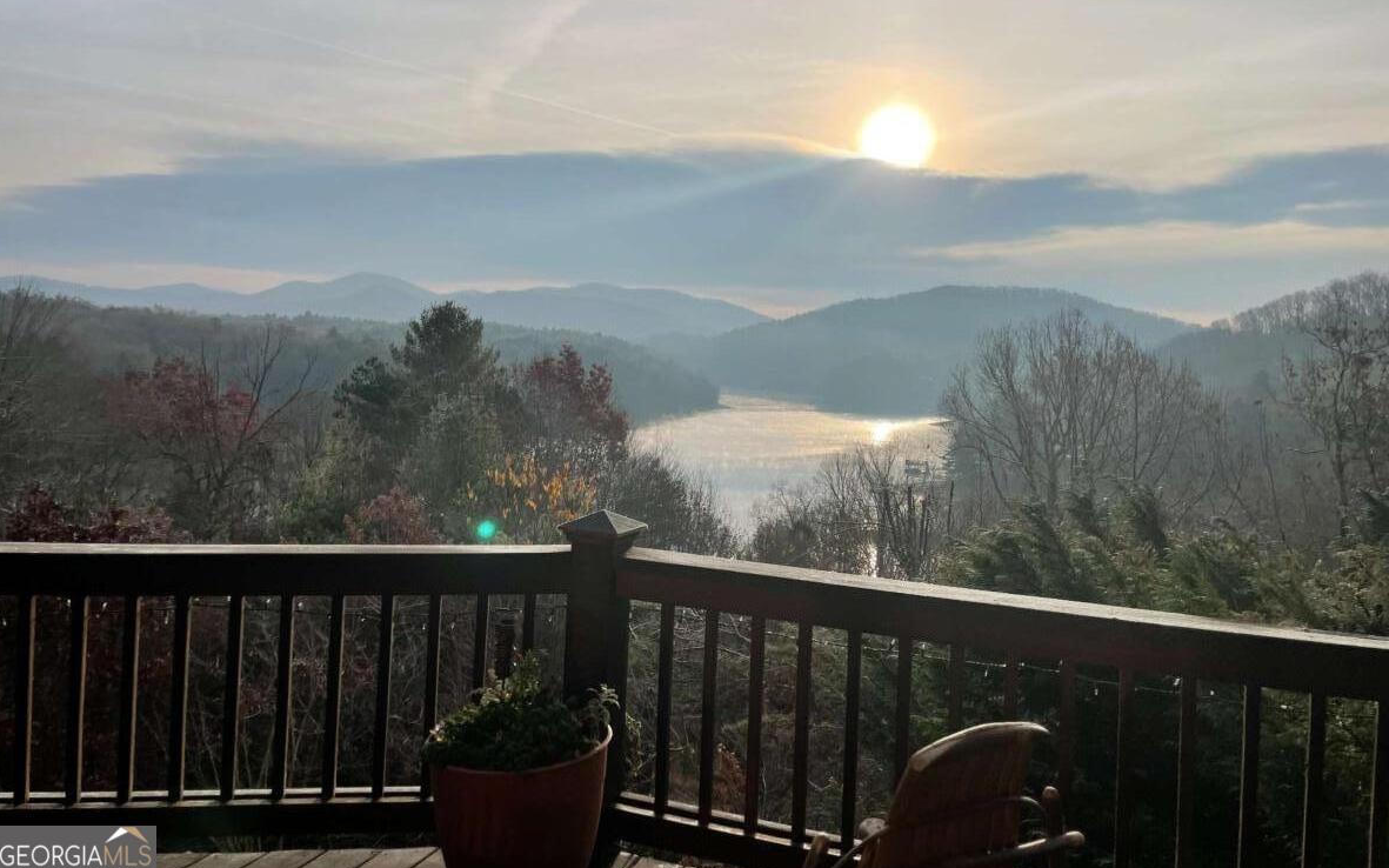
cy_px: 349
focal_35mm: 28
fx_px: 1060
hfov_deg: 66.5
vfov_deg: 44.3
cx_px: 702
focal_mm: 4.2
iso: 32
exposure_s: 1/7813
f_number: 1.6
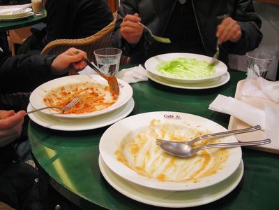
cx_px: 140
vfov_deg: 37.7
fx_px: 306
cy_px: 105
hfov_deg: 49.0
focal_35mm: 38
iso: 50
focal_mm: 6.3
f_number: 3.2
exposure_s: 1/16
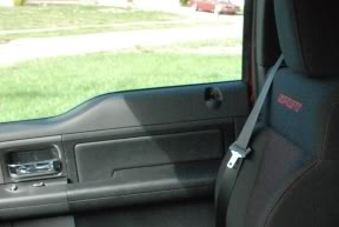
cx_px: 378
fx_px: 707
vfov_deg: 17.8
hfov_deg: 25.0
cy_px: 231
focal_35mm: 75
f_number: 10
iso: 1600
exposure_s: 1/400
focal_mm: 18
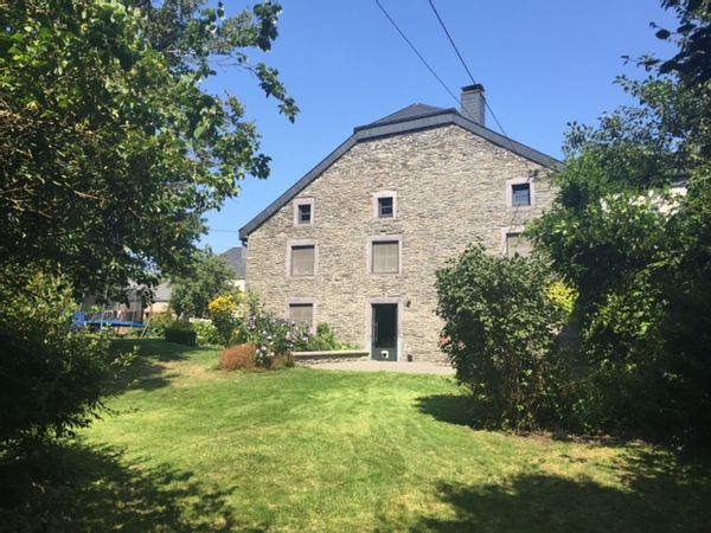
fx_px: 596
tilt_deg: +7.6
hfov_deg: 61.7
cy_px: 266
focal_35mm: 29
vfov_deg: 48.2
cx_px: 356
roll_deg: -2.9
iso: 32
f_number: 2.2
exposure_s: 1/942
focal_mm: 4.15
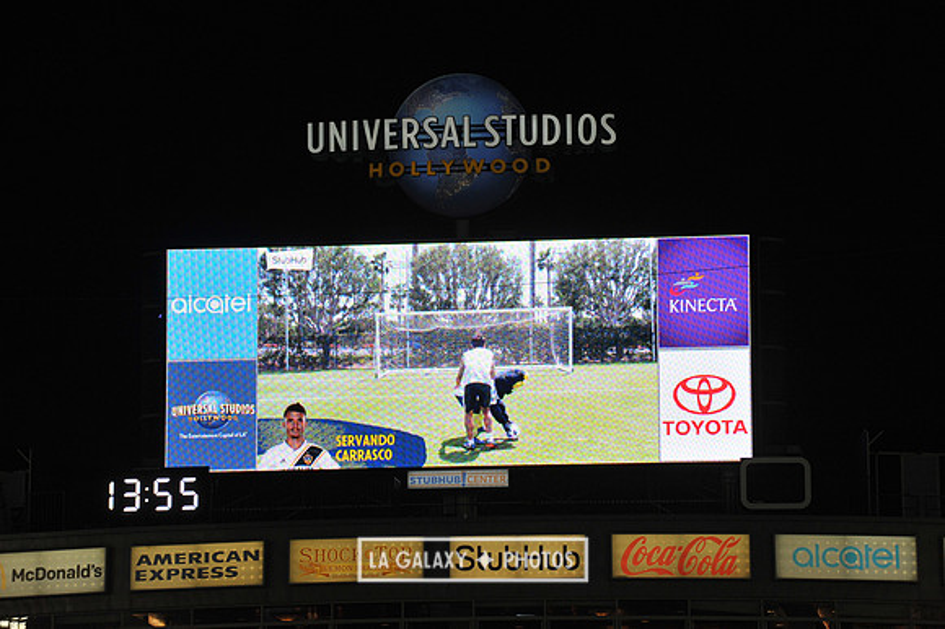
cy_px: 314
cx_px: 472
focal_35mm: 200
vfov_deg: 6.9
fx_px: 5247
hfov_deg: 10.3
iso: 1250
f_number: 10
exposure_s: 1/400
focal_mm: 200
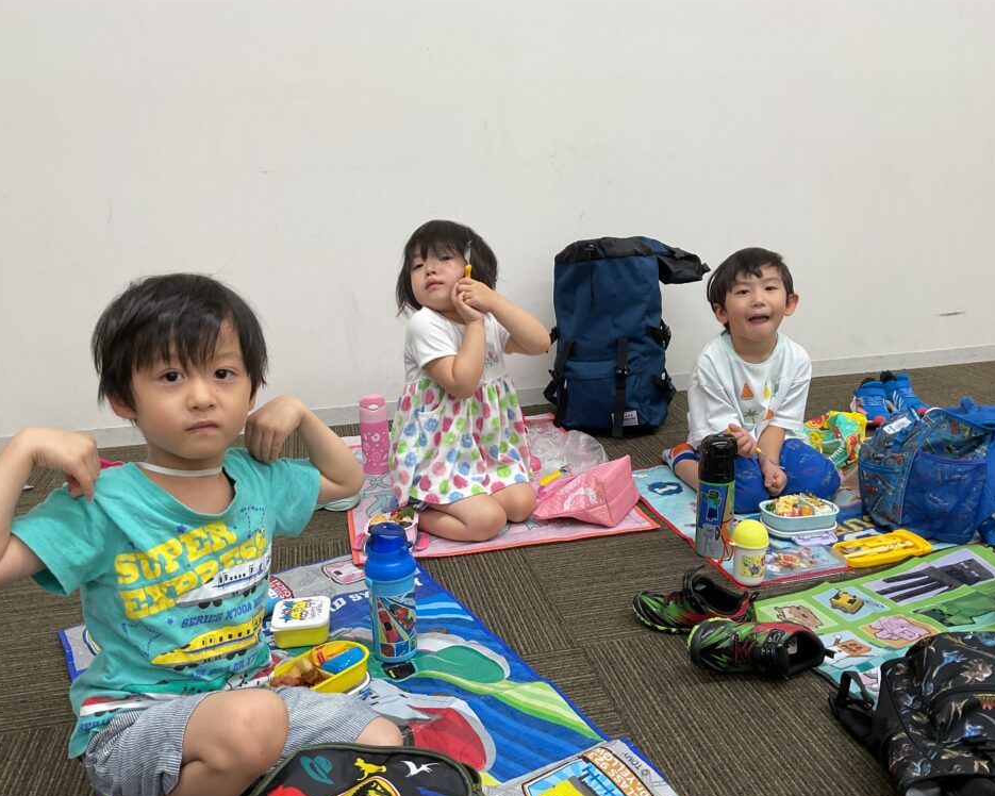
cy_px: 402
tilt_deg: -16.2
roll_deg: +1.9
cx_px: 505
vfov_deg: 47.1
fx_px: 913
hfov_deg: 57.2
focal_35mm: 31
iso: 64
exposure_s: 1/60
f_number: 1.8
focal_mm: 3
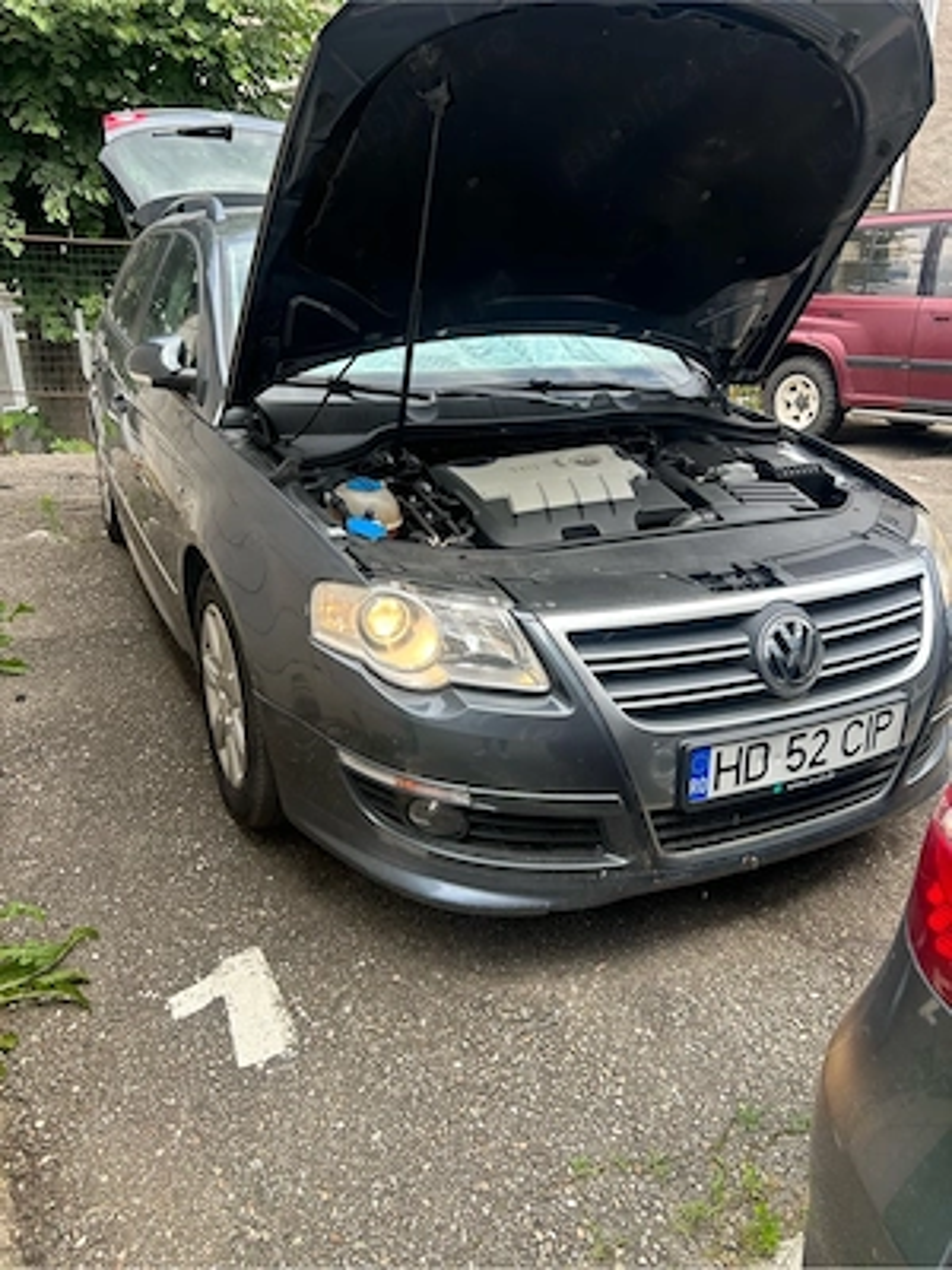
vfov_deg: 67.3
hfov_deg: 53.1
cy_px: 635
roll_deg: -0.1
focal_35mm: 26
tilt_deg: -22.1
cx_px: 476
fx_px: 953
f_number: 1.5
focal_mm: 5.7
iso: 50
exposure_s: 1/604
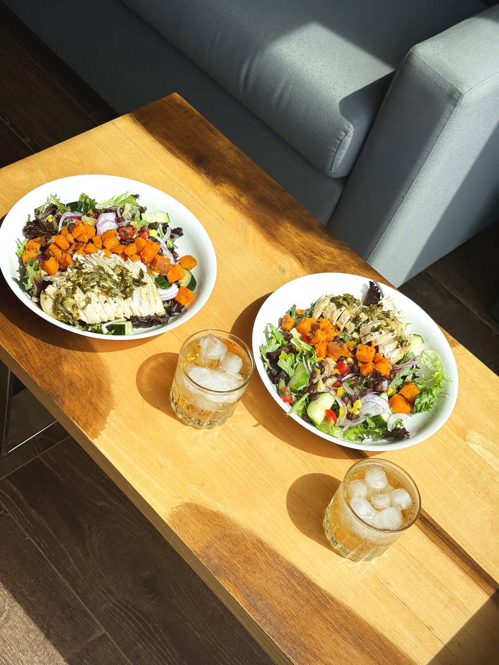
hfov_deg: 30.3
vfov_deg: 39.7
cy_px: 332
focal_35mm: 48
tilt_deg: -50.2
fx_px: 923
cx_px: 250
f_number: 1.78
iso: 100
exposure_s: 1/1484
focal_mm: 6.76
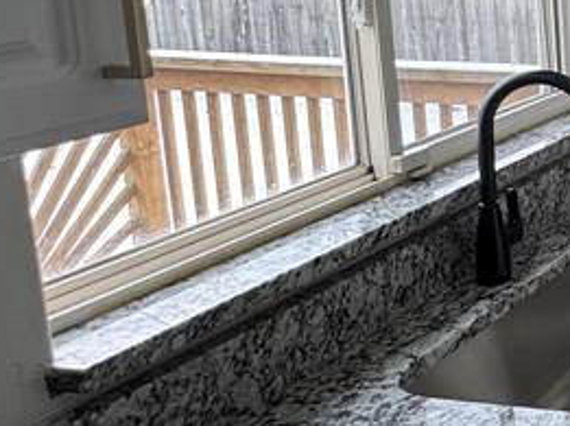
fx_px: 904
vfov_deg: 25.5
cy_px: 26
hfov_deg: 24.5
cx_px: 915
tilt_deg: -8.8
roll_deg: -0.6
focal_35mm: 55
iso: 64
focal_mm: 2.22
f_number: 2.2
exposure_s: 1/99
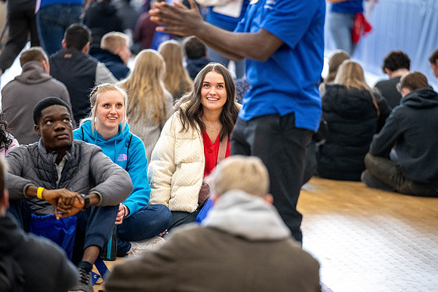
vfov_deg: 6.9
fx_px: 2434
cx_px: 219
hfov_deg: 10.3
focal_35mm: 200
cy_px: 146
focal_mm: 200
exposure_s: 1/320
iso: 4000
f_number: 3.2
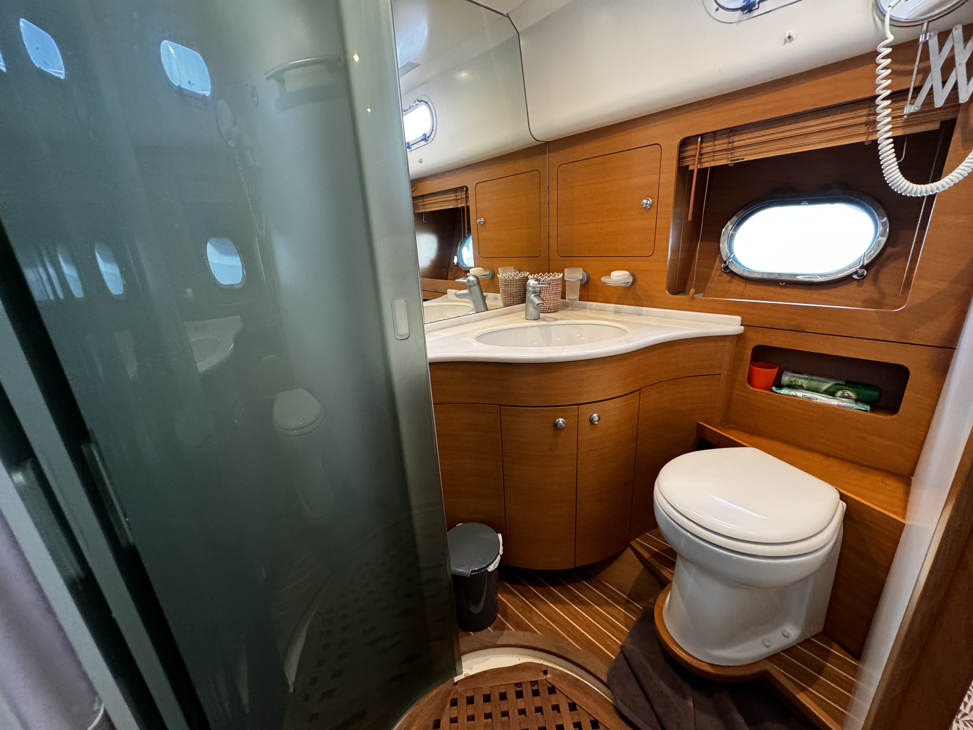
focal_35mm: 14
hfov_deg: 102.1
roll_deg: +4.0
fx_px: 394
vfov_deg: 85.7
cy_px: 365
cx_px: 486
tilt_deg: -18.7
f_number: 2.2
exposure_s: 1/47
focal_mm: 2.22
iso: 400
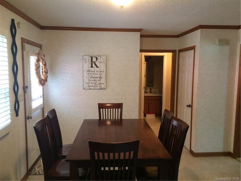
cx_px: 120
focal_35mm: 29
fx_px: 202
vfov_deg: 48.2
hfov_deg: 61.7
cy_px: 90
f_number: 2.2
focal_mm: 4.15
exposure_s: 1/30
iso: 200
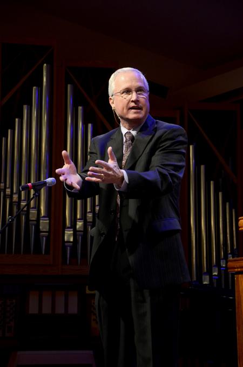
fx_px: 945
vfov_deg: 21.9
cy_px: 184
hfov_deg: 14.6
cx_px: 122
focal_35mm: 93
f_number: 5.6
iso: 1000
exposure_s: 1/100
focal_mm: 62
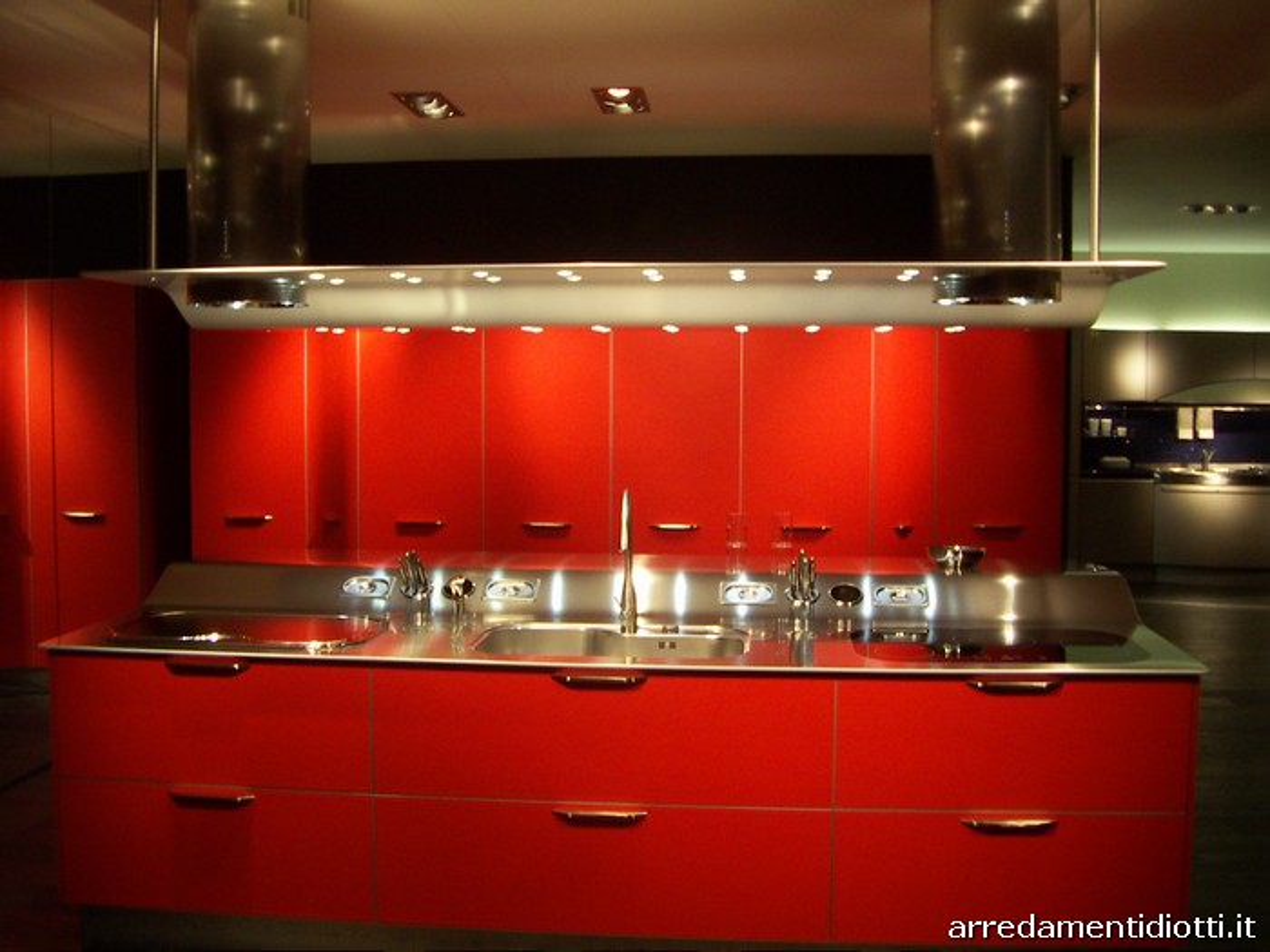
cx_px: 635
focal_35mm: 36
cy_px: 476
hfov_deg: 51.4
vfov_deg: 39.7
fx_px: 1321
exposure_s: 1/50
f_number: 2.8
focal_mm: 4.7
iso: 80
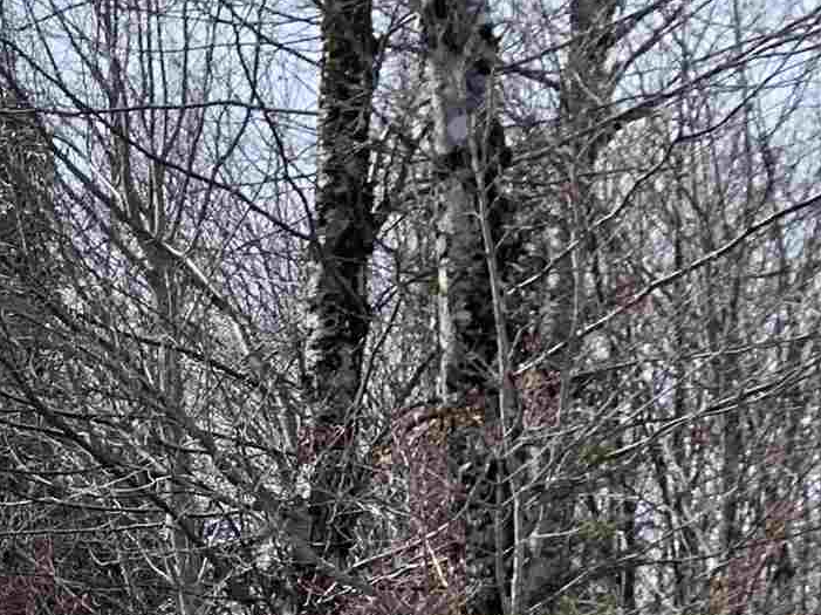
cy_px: 1195
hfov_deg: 14.0
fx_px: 2702
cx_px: -921
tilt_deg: +2.0
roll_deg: +2.7
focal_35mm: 114
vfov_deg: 11.7
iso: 25
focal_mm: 4.25
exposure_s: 1/1845
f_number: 1.8
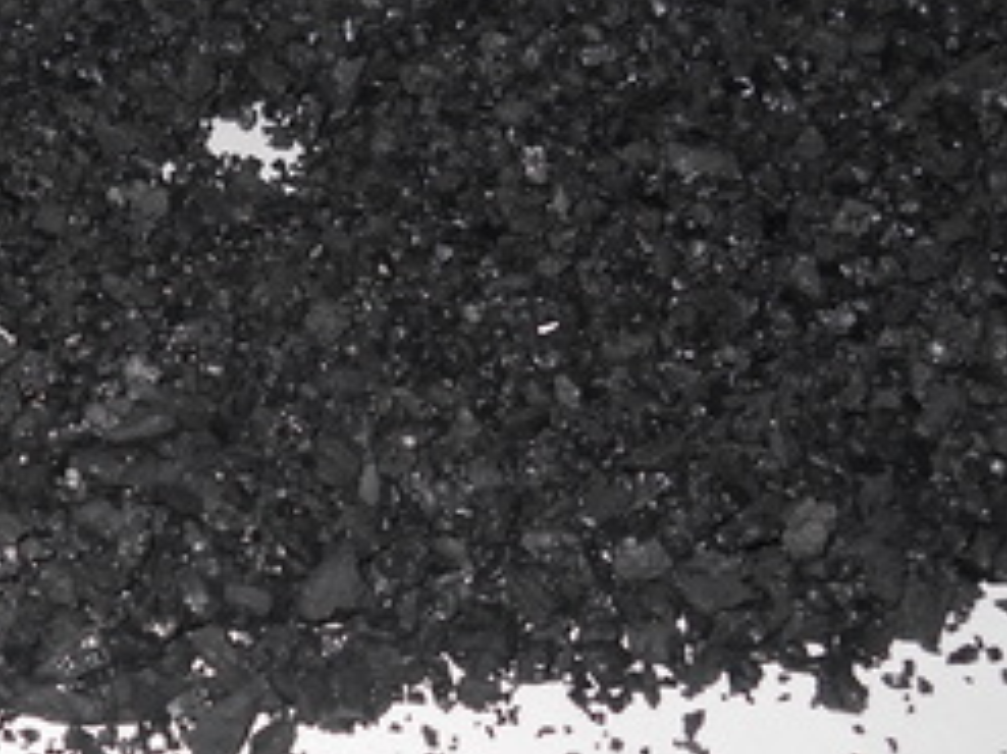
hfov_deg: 23.3
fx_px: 2413
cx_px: 216
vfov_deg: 17.8
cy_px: 385
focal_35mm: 83
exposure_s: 1/30
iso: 80
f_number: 5.5
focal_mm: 6.72
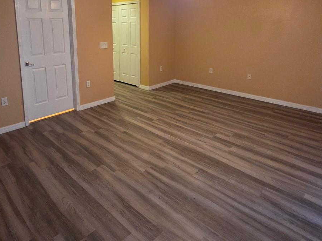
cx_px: 138
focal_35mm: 23
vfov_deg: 56.2
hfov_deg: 73.5
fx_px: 214
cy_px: 62
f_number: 1.9
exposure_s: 1/60
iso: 800
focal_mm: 2.2
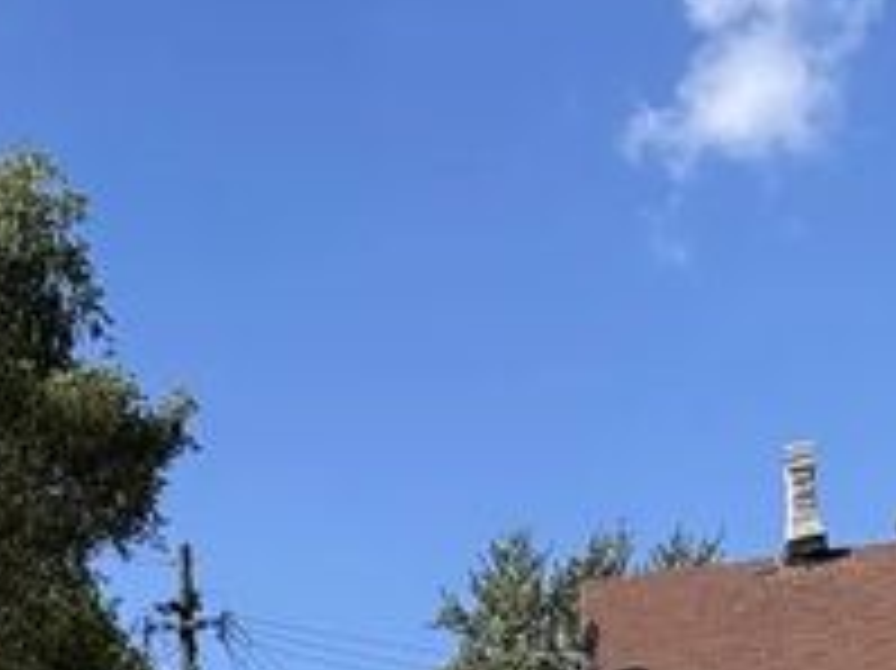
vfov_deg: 15.5
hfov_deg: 26.1
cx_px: 72
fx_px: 1863
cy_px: 1403
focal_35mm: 72
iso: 25
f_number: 2.2
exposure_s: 1/770
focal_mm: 2.22
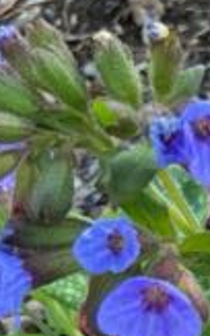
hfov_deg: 11.2
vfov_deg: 18.9
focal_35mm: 109
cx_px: 375
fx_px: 997
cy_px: 270
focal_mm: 3.99
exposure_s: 1/121
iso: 40
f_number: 1.8
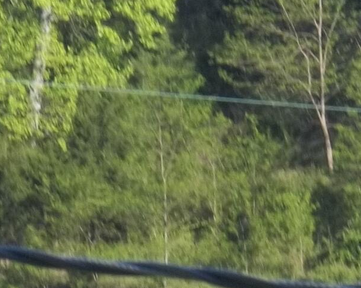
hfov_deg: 2.4
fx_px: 8526
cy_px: 580
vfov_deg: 1.9
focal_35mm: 798
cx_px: 473
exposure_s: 1/125
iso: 64
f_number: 5.9
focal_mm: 29.5
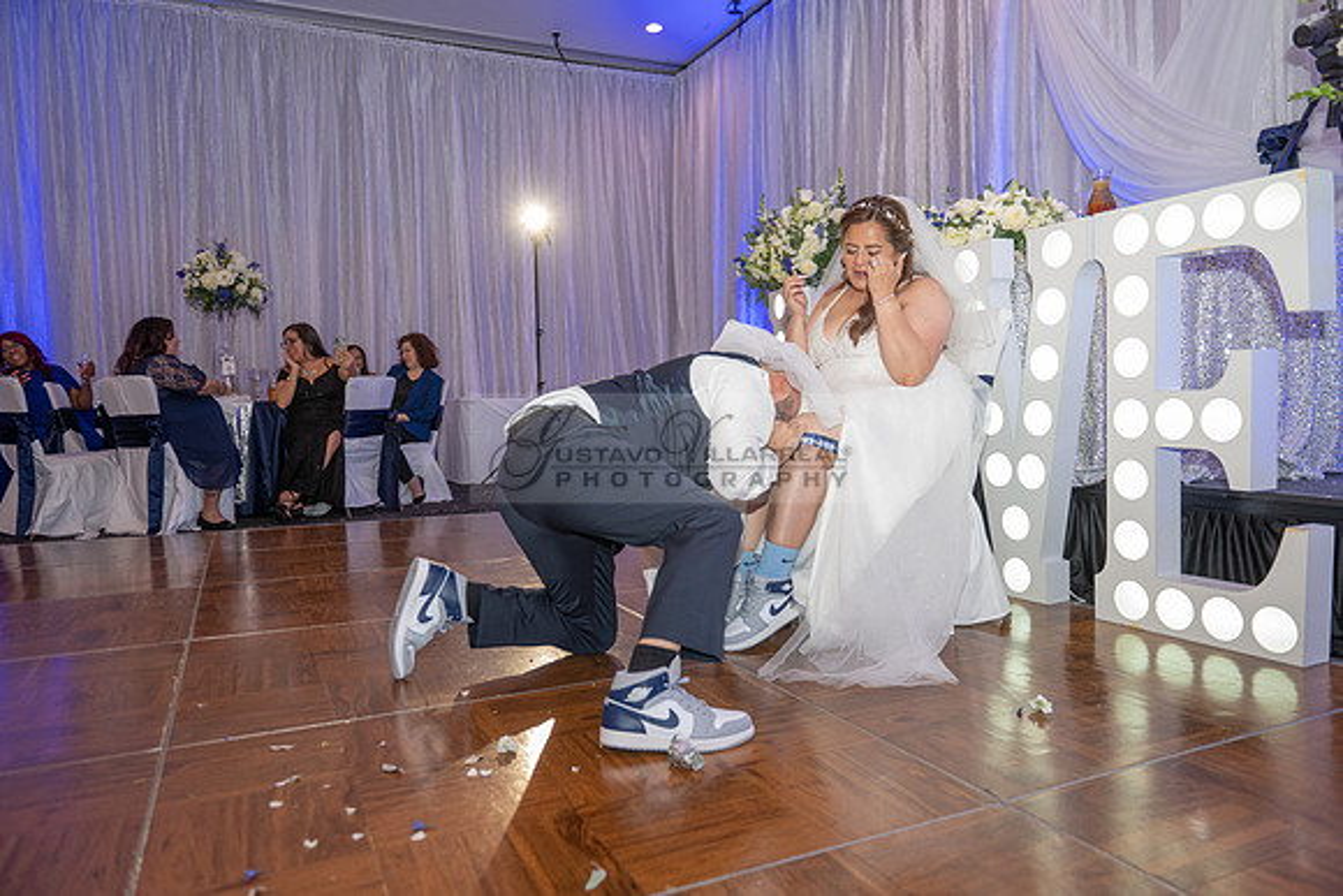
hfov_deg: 73.7
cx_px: 672
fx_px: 896
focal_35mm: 24
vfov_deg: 53.2
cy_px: 448
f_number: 3.5
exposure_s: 1/200
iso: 1600
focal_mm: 24
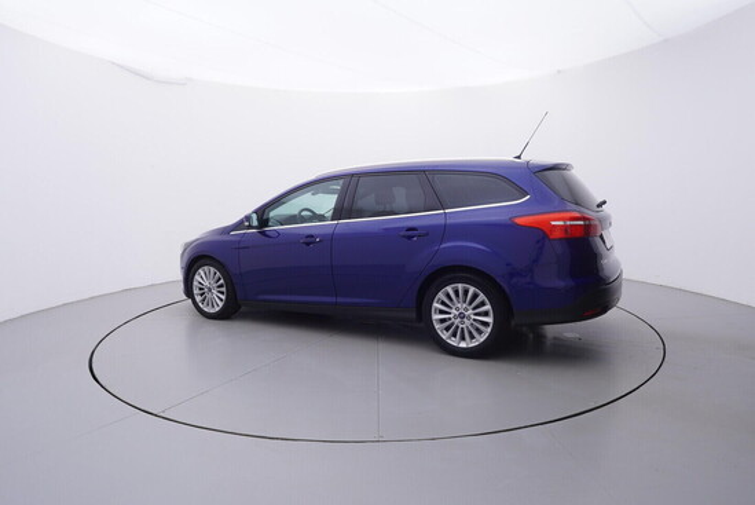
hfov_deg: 77.3
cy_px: 252
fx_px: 472
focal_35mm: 22
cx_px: 378
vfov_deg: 56.2
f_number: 5
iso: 200
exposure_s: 1/80
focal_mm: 15
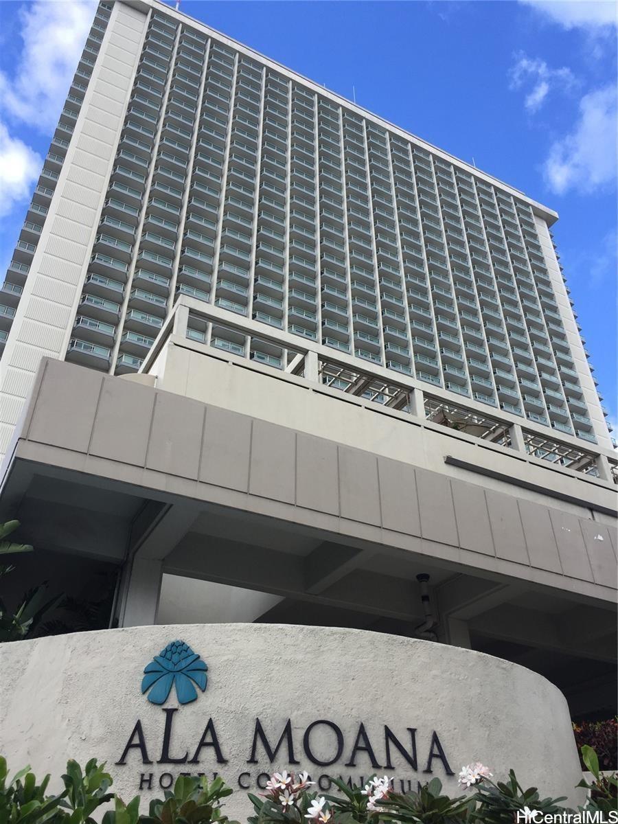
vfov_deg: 61.7
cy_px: 412
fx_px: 690
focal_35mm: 29
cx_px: 309
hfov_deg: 48.2
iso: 32
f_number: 2.2
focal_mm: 4.15
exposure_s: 1/719
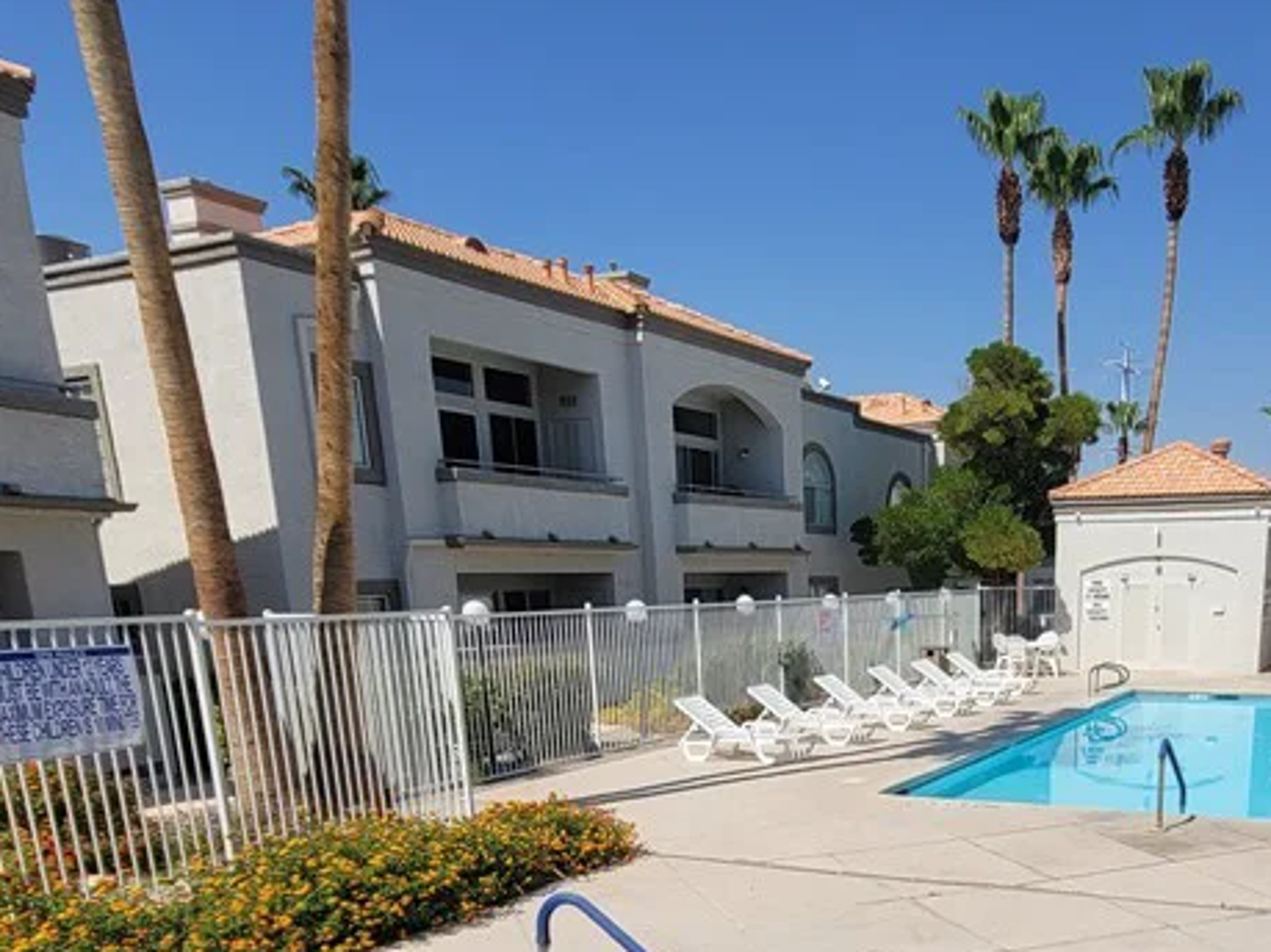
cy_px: 922
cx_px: 900
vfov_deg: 42.5
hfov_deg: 59.4
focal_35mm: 29
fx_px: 1065
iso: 64
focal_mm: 2.2
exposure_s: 1/2859
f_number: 2.2
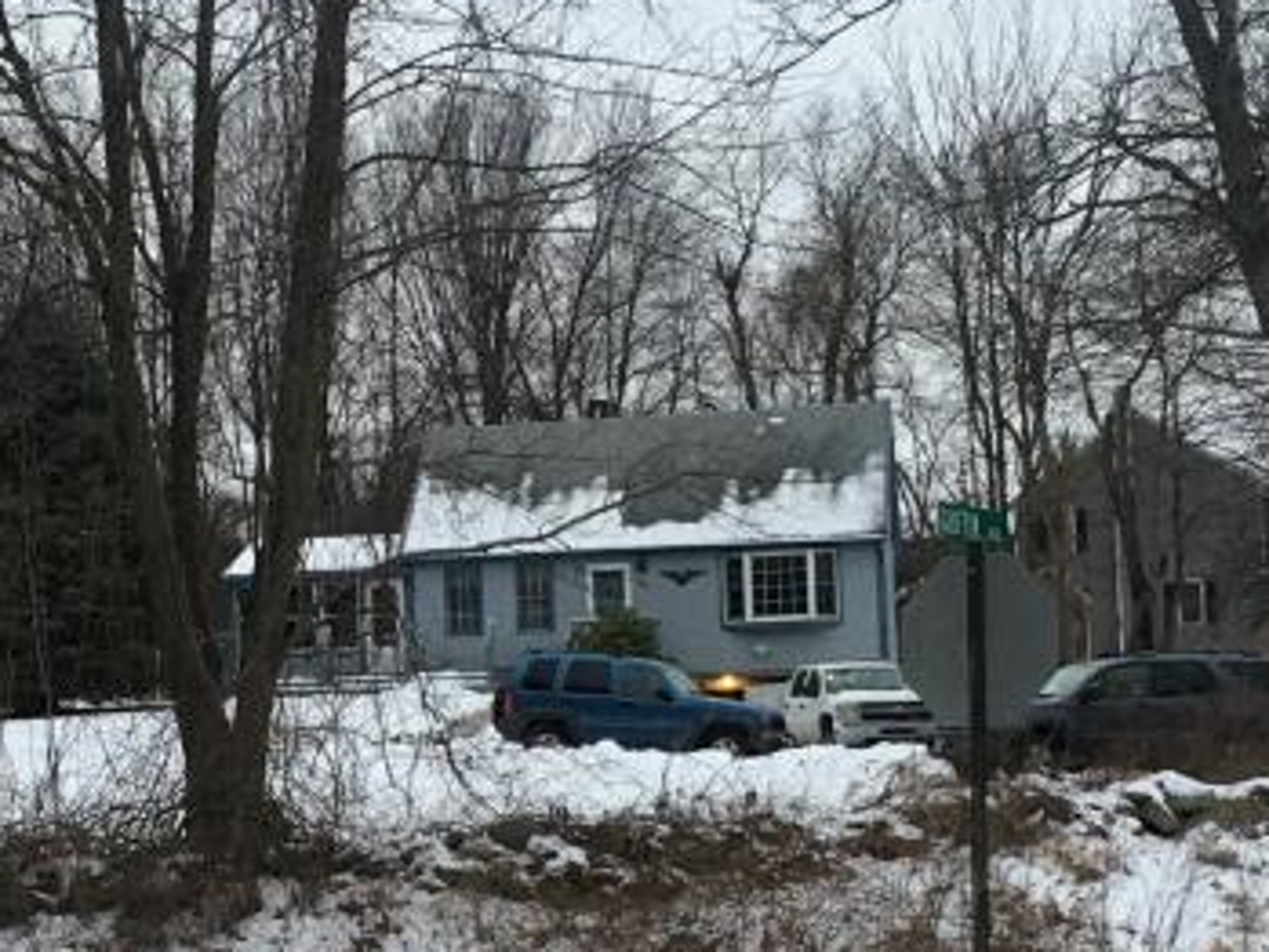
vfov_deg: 17.2
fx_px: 3117
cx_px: 371
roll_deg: +1.7
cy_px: 767
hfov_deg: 22.9
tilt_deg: +1.0
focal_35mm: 85
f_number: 2.2
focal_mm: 4.15
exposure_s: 1/30
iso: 40
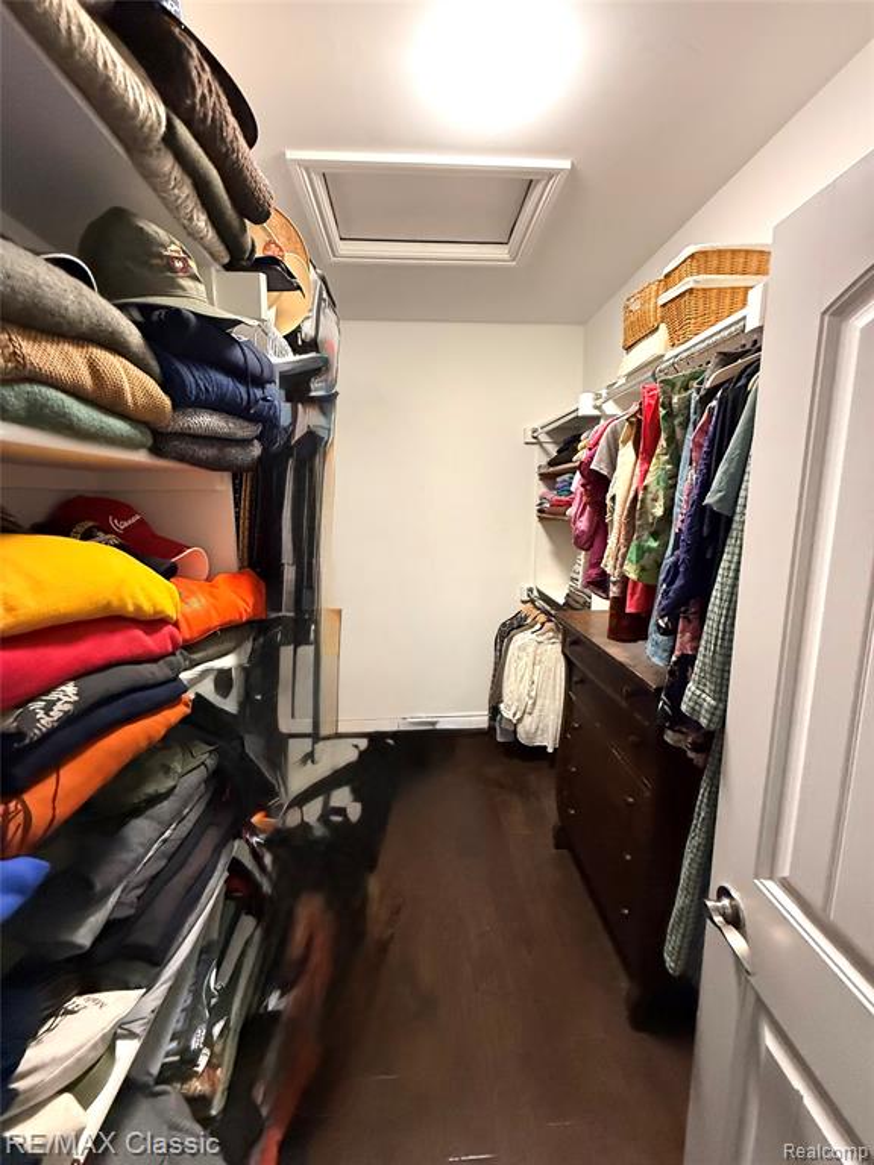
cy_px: 582
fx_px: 471
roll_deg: -1.1
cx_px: 437
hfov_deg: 85.7
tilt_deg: -9.0
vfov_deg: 102.1
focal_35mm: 14
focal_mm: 2.22
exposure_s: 1/60
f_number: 2.2
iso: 640
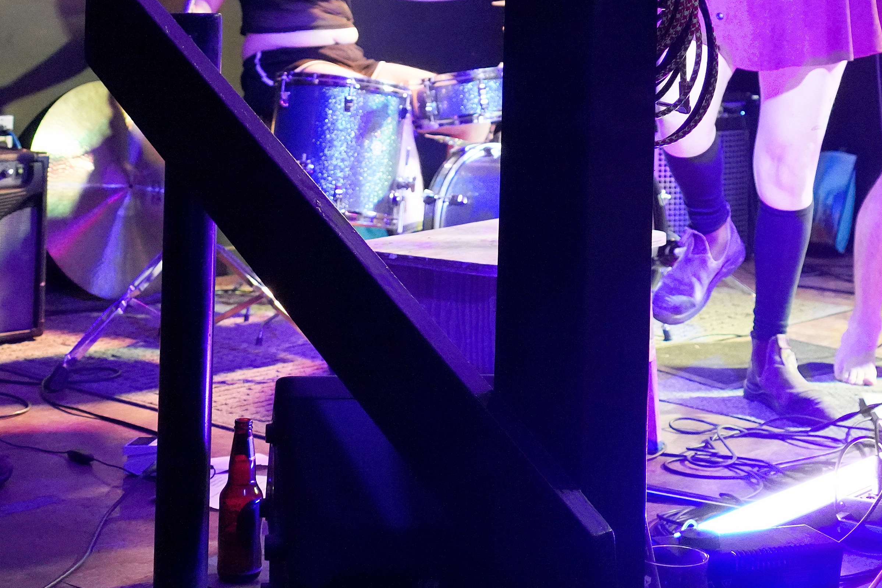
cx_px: 476
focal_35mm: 68
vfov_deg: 19.1
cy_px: -88
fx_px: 1666
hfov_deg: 29.6
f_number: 4
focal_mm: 28
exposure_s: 1/160
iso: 5000
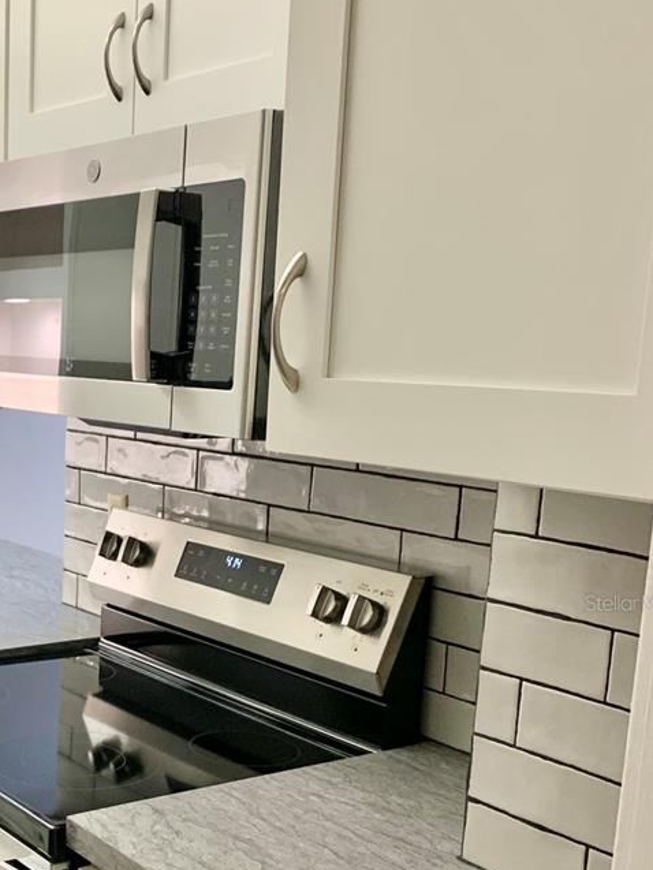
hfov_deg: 28.5
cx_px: 67
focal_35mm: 49
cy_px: 602
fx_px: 1232
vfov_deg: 38.3
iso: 80
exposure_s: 1/60
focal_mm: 4.25
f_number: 1.8
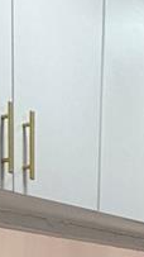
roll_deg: -3.0
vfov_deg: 18.8
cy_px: 451
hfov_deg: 12.8
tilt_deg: -12.9
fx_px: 612
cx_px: 206
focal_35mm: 90
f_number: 2.2
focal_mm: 2.22
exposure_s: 1/120
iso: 200
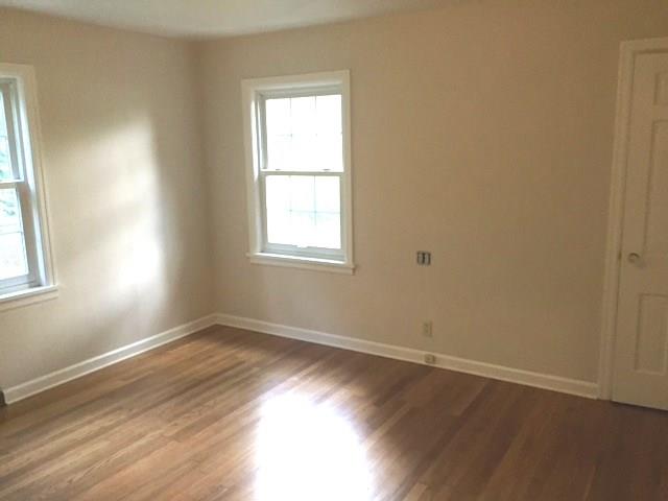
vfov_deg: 48.2
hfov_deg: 61.7
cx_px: 334
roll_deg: +1.5
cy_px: 250
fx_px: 560
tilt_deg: -12.2
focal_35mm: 29
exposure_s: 1/30
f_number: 2.2
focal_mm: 4.15
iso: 250
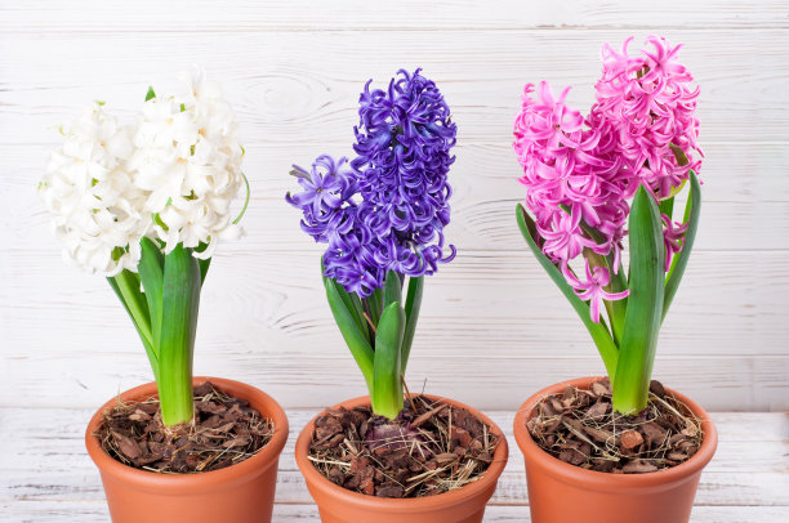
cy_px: 262
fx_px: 1641
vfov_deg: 18.1
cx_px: 394
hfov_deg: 27.0
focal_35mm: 75
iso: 200
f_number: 10
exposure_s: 1/160
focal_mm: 50
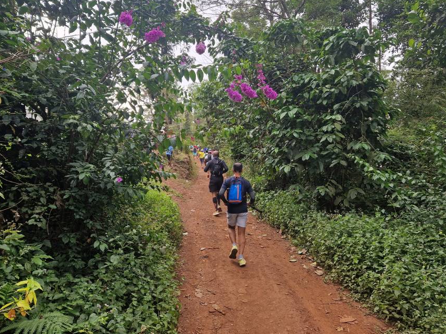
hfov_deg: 65.3
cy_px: 141
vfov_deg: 51.2
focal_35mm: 27
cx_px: 235
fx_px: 348
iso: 50
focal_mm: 5.4
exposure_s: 1/213
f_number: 1.8
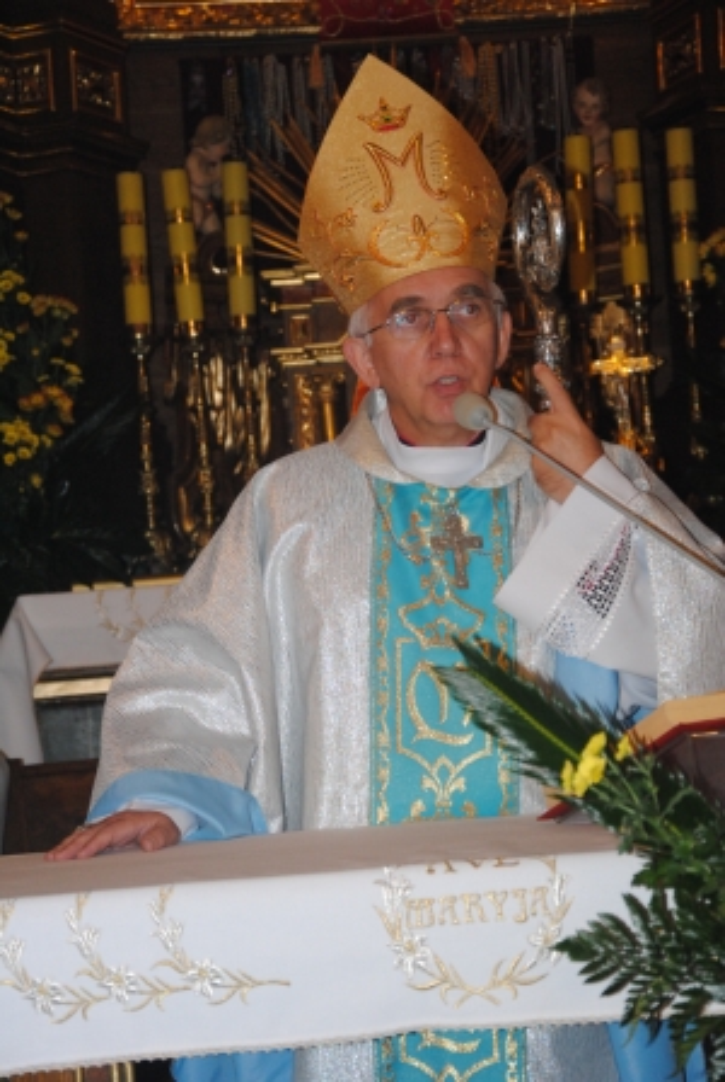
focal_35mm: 93
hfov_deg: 14.8
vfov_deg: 21.9
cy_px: 541
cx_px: 362
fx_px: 2801
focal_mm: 62
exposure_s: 1/60
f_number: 5.3
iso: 800
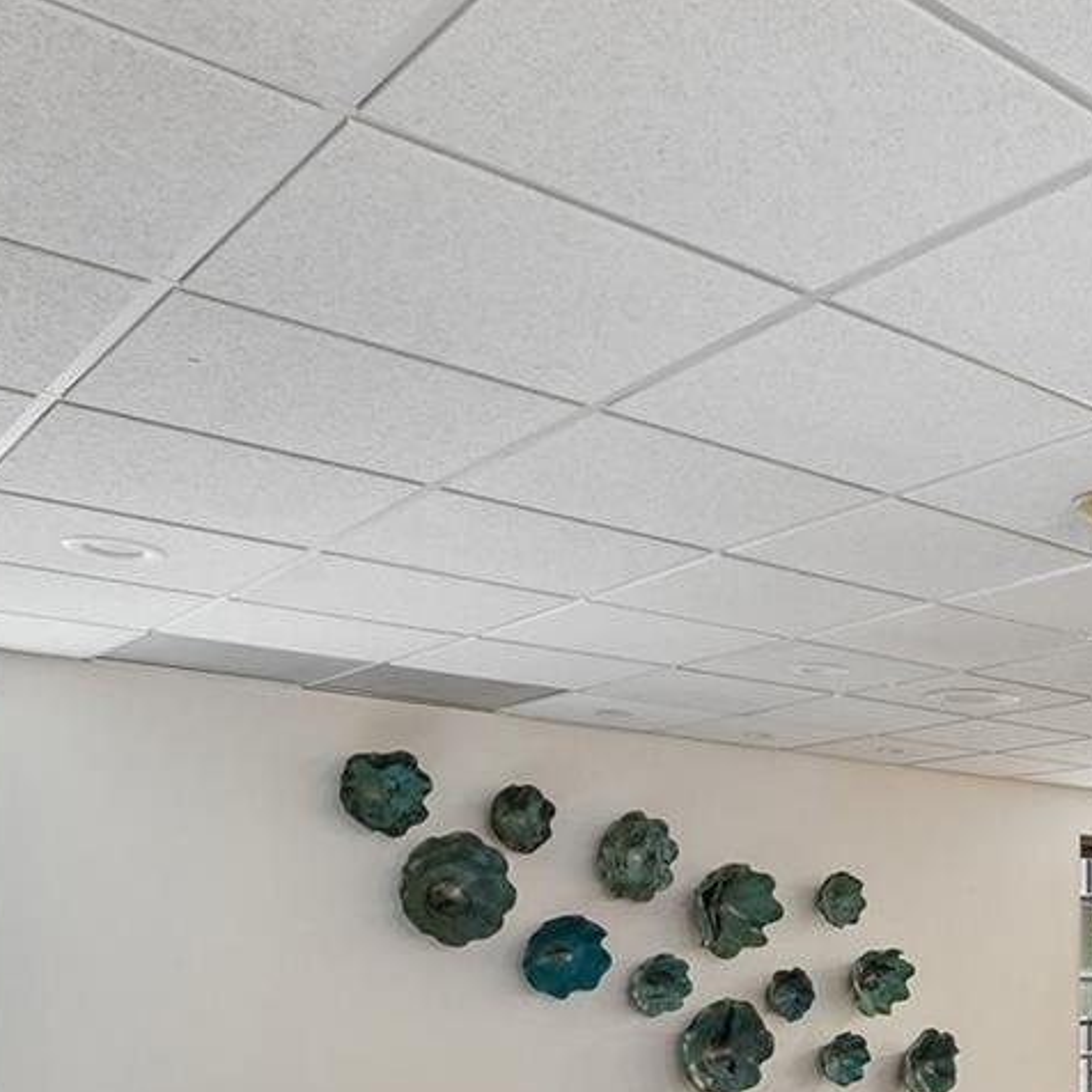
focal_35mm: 40
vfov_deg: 38.9
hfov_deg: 35.5
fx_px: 1428
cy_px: 984
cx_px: 1216
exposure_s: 1/4
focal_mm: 14
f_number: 8
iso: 400
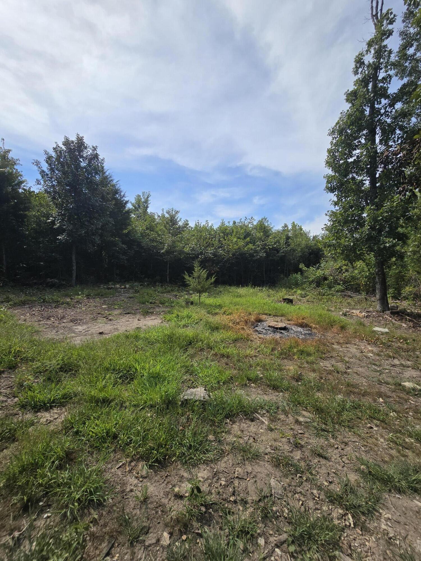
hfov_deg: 89.9
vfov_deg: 106.2
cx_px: 210
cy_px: 280
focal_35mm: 13
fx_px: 211
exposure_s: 1/2417
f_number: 2.2
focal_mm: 2.2
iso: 50
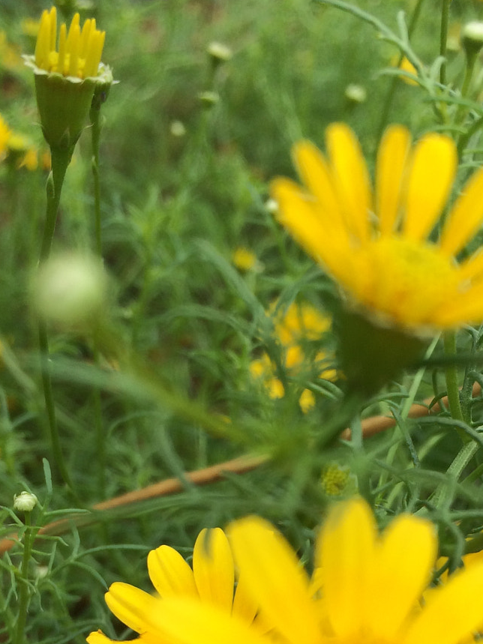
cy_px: 583
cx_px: 343
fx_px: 1005
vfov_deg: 33.6
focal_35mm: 54
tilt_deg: -35.4
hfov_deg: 26.8
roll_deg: -5.2
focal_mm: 4.15
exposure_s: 1/707
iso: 32
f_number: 2.2
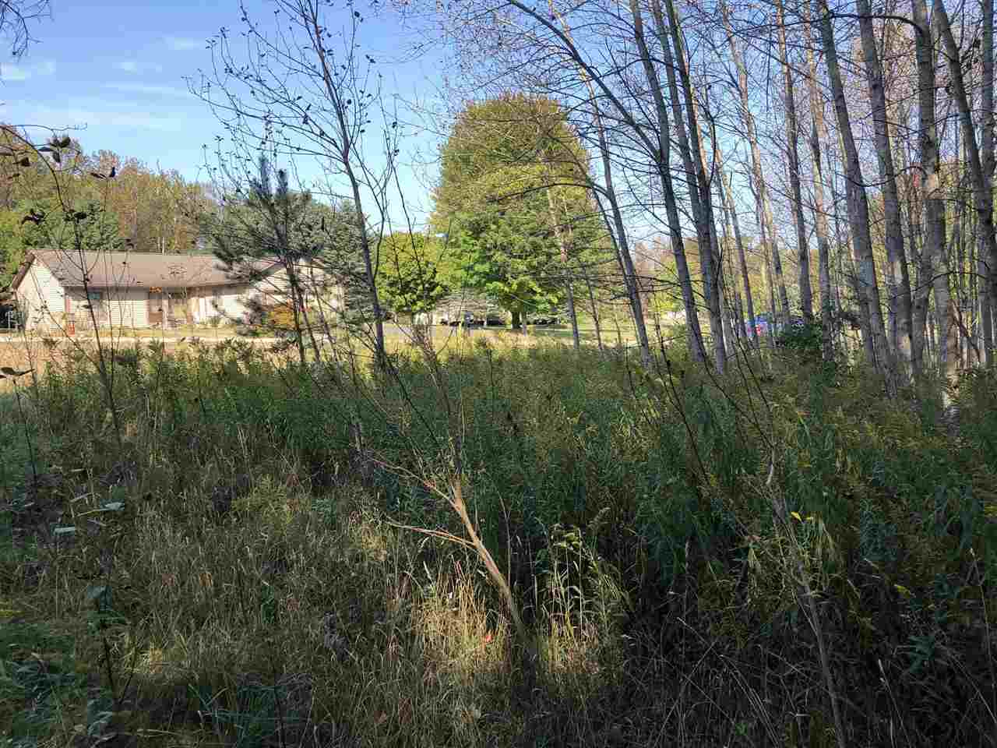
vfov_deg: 49.7
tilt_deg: -4.2
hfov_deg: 63.4
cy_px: 374
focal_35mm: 28
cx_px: 498
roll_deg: +1.5
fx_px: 806
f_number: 1.8
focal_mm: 3.99
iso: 20
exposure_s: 1/657
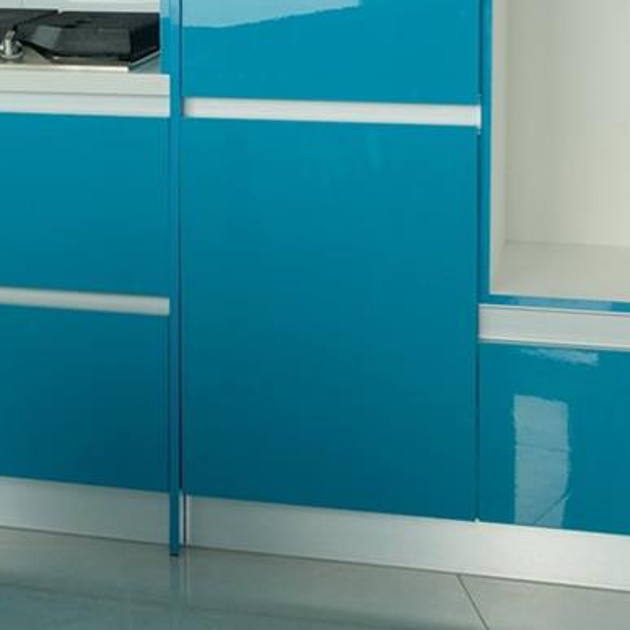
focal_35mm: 102
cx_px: -378
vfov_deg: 16.6
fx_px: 2100
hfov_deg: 15.4
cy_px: -26
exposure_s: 1/100
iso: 400
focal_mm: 19.6
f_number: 5
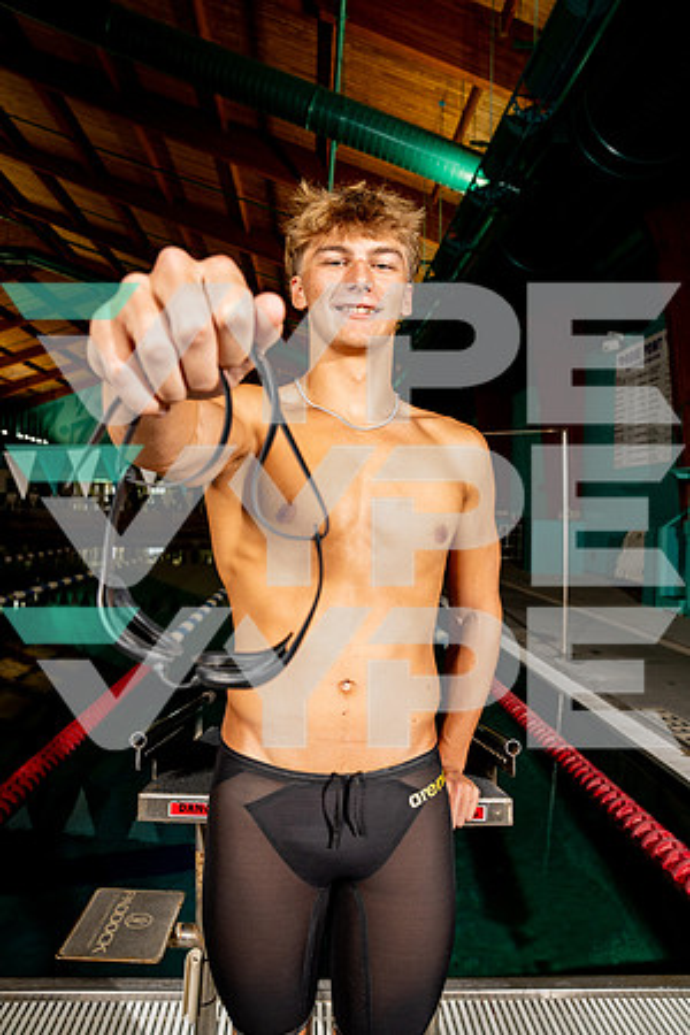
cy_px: 518
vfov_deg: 73.7
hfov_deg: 53.1
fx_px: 690
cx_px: 345
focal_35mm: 24
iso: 400
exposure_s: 1/125
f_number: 6.3
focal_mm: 24
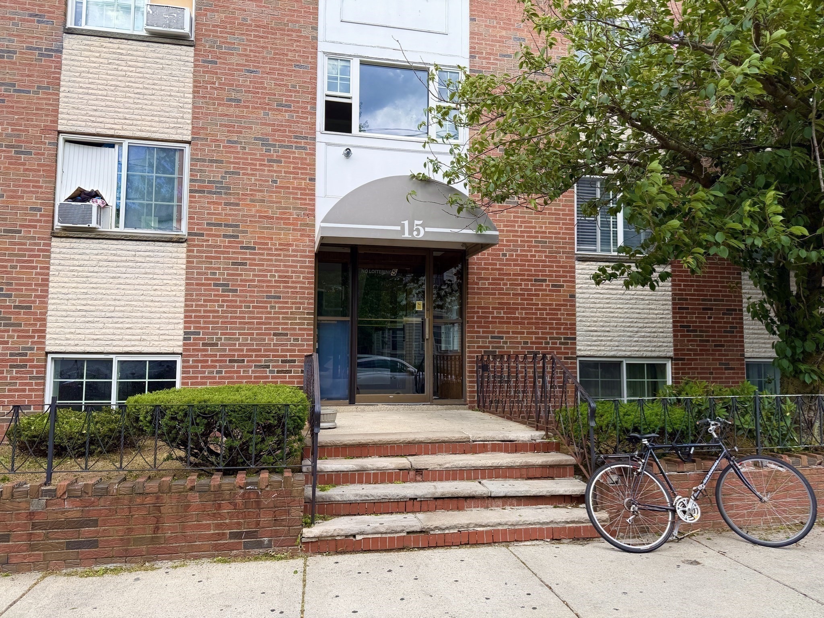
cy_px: 309
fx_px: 571
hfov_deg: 71.6
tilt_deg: +5.6
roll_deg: -0.4
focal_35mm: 24
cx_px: 412
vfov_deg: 56.8
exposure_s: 1/898
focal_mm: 6.76
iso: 80
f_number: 1.78
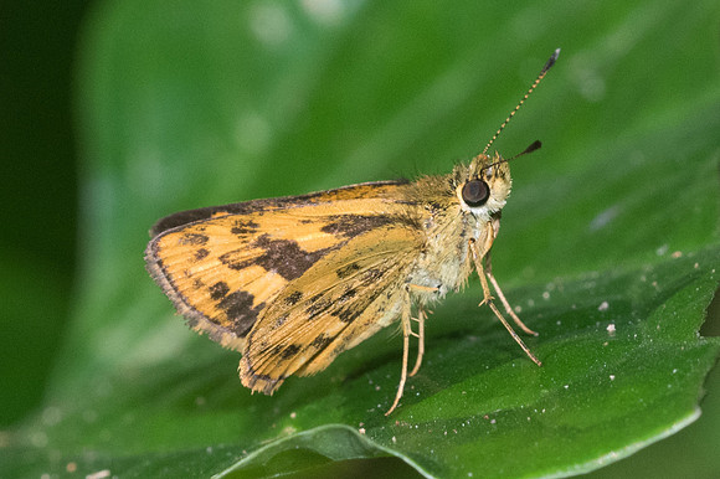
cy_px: 316
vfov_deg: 2.2
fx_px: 12278
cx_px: 310
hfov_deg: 3.4
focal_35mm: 614
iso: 1000
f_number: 14
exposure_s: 1/250
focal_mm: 150
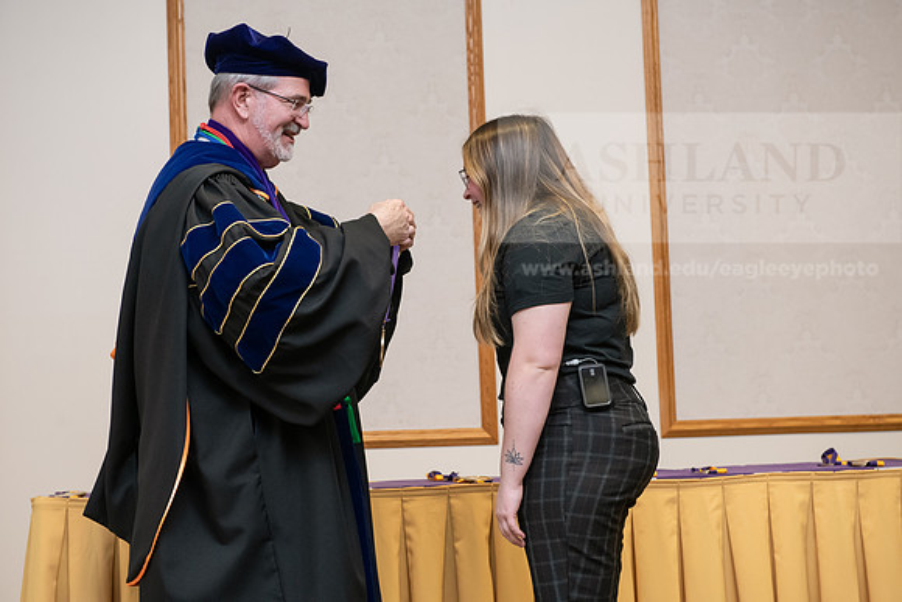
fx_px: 1754
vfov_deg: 19.5
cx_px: 451
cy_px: 301
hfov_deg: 28.8
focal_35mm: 70
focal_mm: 70
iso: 2000
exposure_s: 1/200
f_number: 5.6
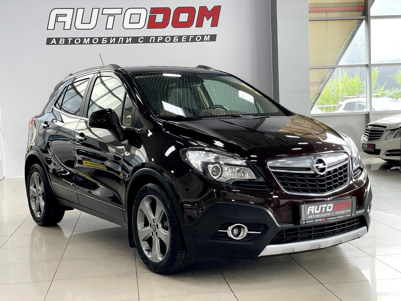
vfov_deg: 28.0
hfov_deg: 36.8
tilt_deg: -3.9
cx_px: 200
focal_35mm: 52
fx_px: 602
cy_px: 150
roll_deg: +2.5
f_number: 2
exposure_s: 1/106
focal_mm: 6
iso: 200
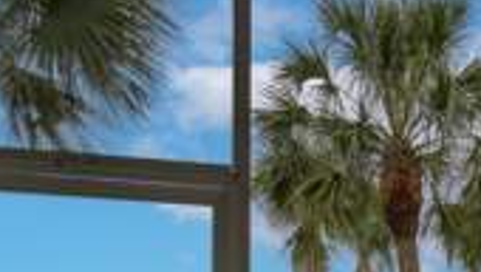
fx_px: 792
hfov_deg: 32.3
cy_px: 431
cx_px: 422
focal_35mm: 62
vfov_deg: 17.2
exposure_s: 1/30
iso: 100
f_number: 8
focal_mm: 21
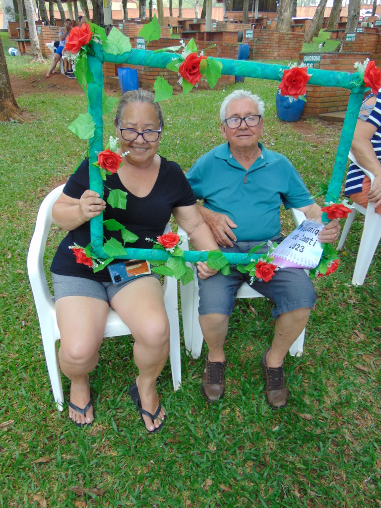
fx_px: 367
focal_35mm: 25
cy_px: 254
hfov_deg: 54.9
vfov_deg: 69.4
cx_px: 190
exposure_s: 1/50
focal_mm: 4.5
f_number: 3
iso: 80
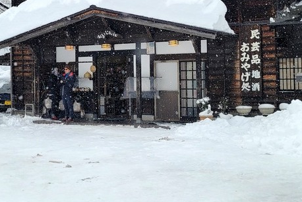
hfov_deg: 33.8
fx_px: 495
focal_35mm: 59
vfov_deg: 22.9
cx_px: 119
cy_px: 57
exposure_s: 1/357
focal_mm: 7
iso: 20
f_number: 1.8
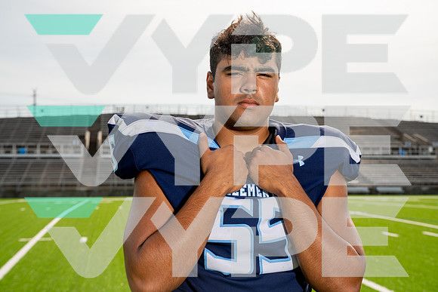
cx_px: 219
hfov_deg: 38.2
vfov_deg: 26.0
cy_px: 146
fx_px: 633
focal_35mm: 52
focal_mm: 52
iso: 100
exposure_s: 1/250
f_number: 7.1
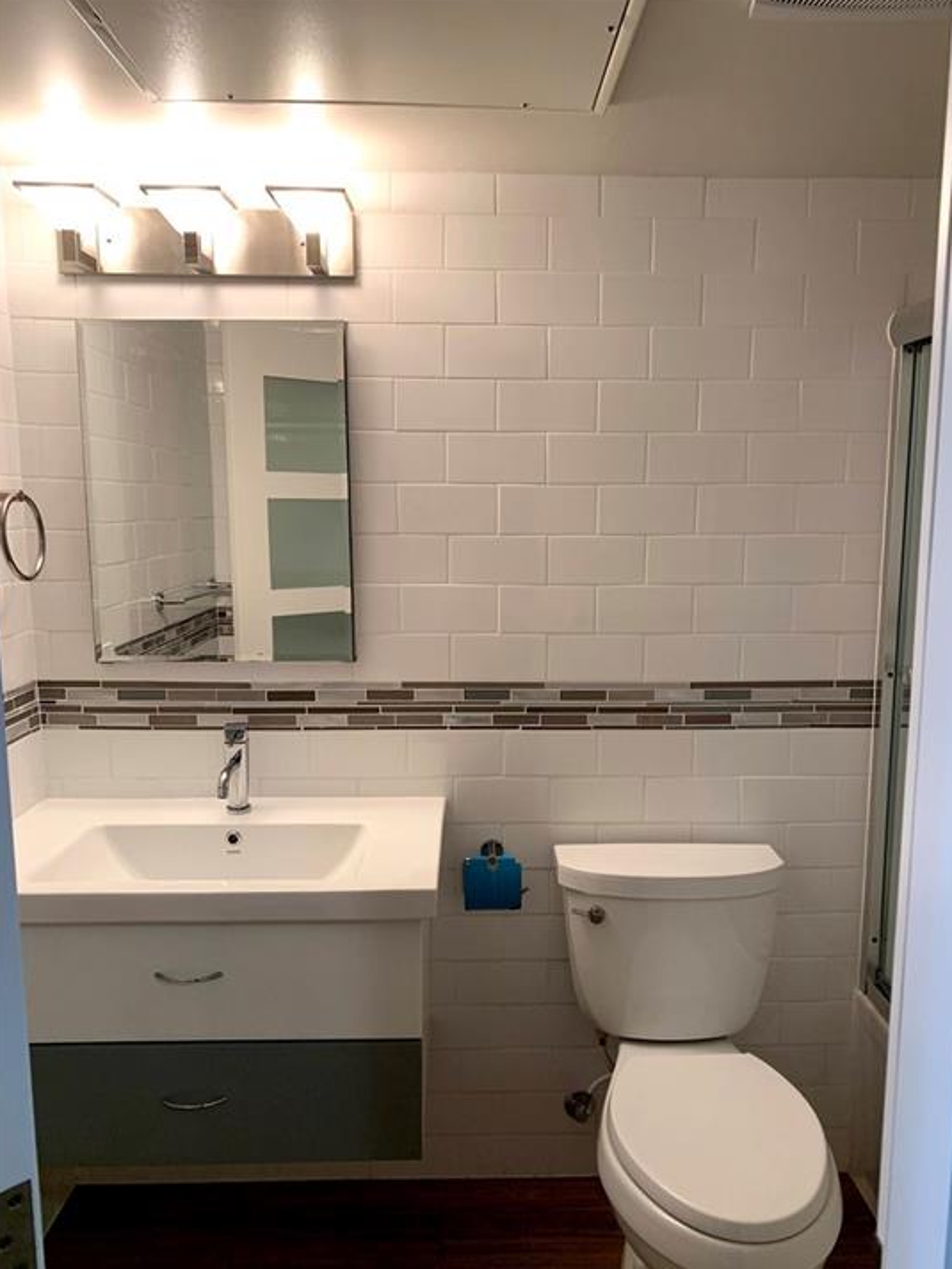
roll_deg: -0.4
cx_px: 505
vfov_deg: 63.4
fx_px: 1026
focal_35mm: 28
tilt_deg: -8.3
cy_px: 673
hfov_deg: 49.7
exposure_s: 1/60
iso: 100
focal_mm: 4.25
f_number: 1.8
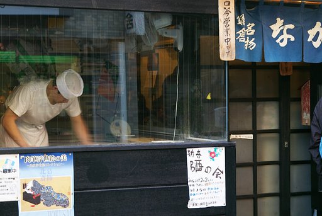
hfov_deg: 24.6
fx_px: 739
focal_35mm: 82
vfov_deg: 16.6
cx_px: 161
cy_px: 108
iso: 200
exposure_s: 1/6
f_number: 11
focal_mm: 55
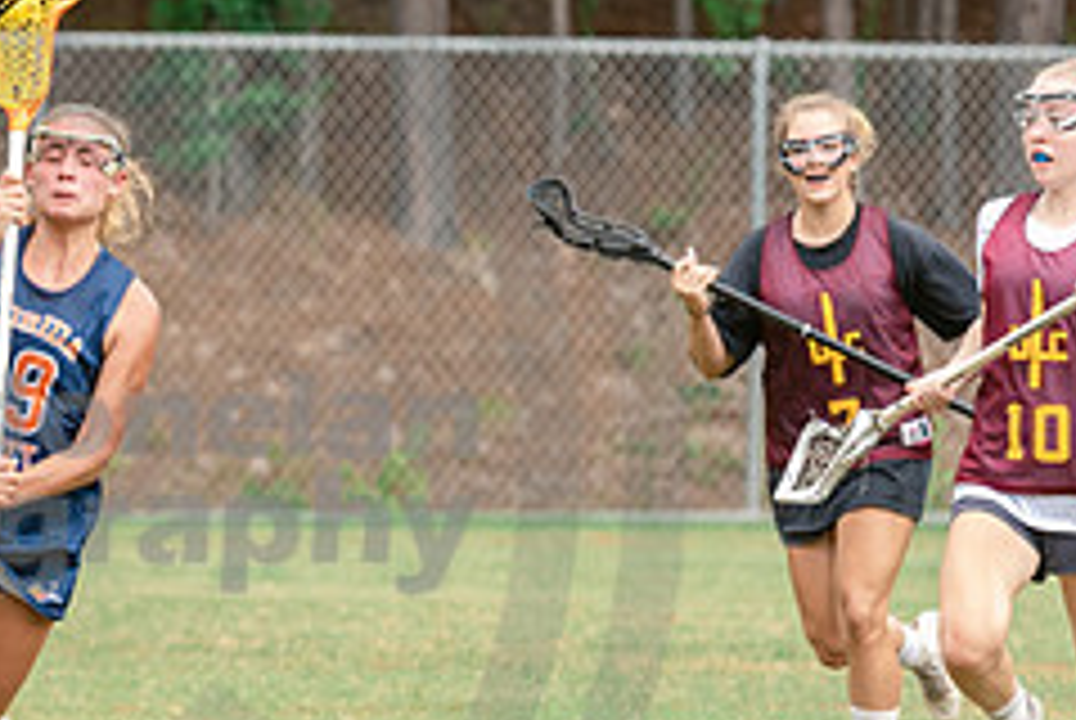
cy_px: 712
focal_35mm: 900
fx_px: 26933
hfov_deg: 2.3
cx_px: -120
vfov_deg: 1.5
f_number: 4
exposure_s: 1/1000
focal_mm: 200
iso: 250
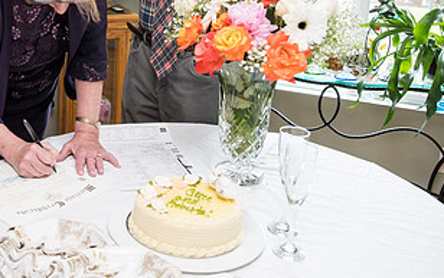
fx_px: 557
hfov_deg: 41.7
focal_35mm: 46
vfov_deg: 27.3
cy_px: 40
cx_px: 94
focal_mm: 24
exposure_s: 1/320
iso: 1600
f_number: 4
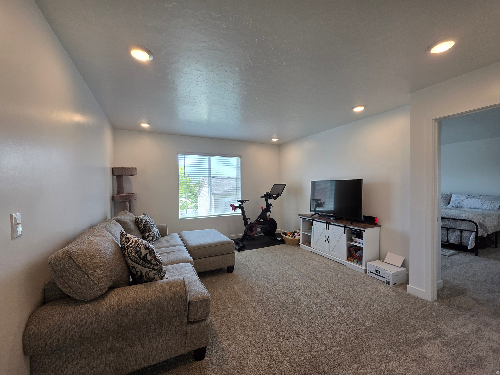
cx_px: 250
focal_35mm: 13
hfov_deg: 106.2
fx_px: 188
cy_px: 188
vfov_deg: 89.9
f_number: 1.9
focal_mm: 2.2
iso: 50
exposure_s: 1/120
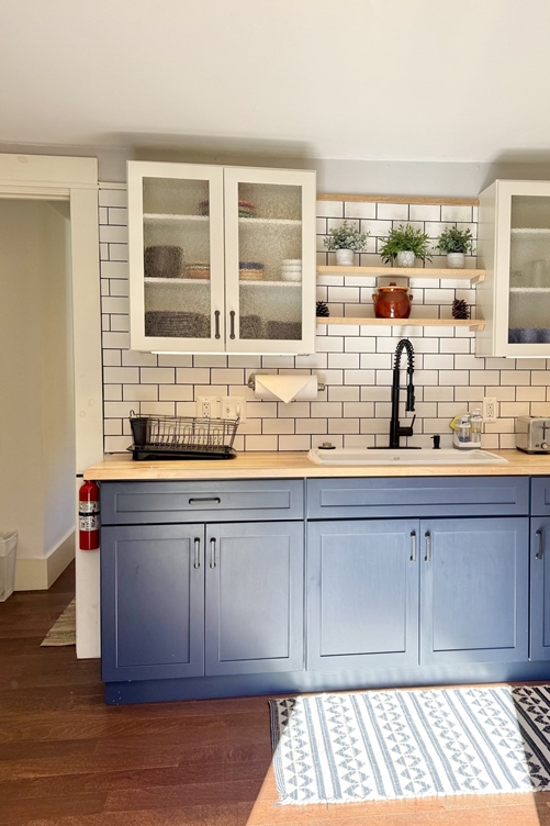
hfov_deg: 38.4
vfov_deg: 55.8
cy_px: 415
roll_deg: -1.0
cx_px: 364
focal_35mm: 34
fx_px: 779
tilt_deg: -2.6
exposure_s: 1/153
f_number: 1.78
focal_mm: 6.76
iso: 64
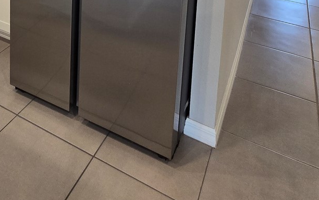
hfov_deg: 52.8
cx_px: 102
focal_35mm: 36
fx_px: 313
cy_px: -109
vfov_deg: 25.4
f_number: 2.2
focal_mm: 2.2
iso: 200
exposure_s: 1/60
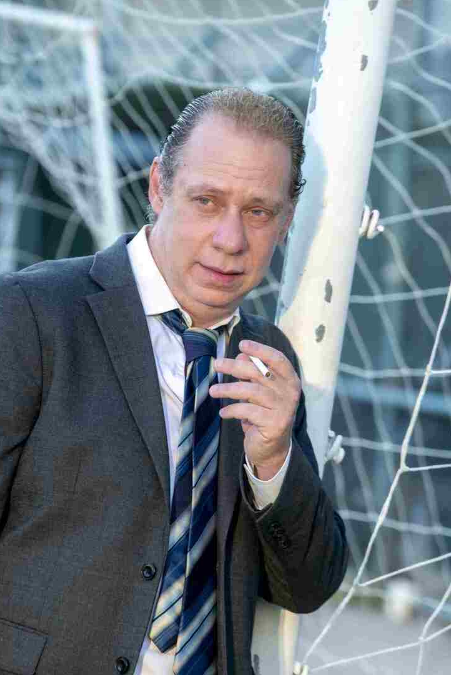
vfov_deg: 9.3
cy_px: 341
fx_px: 4166
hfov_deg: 6.2
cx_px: 213
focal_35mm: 222
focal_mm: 200
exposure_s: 1/320
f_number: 7.1
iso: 800
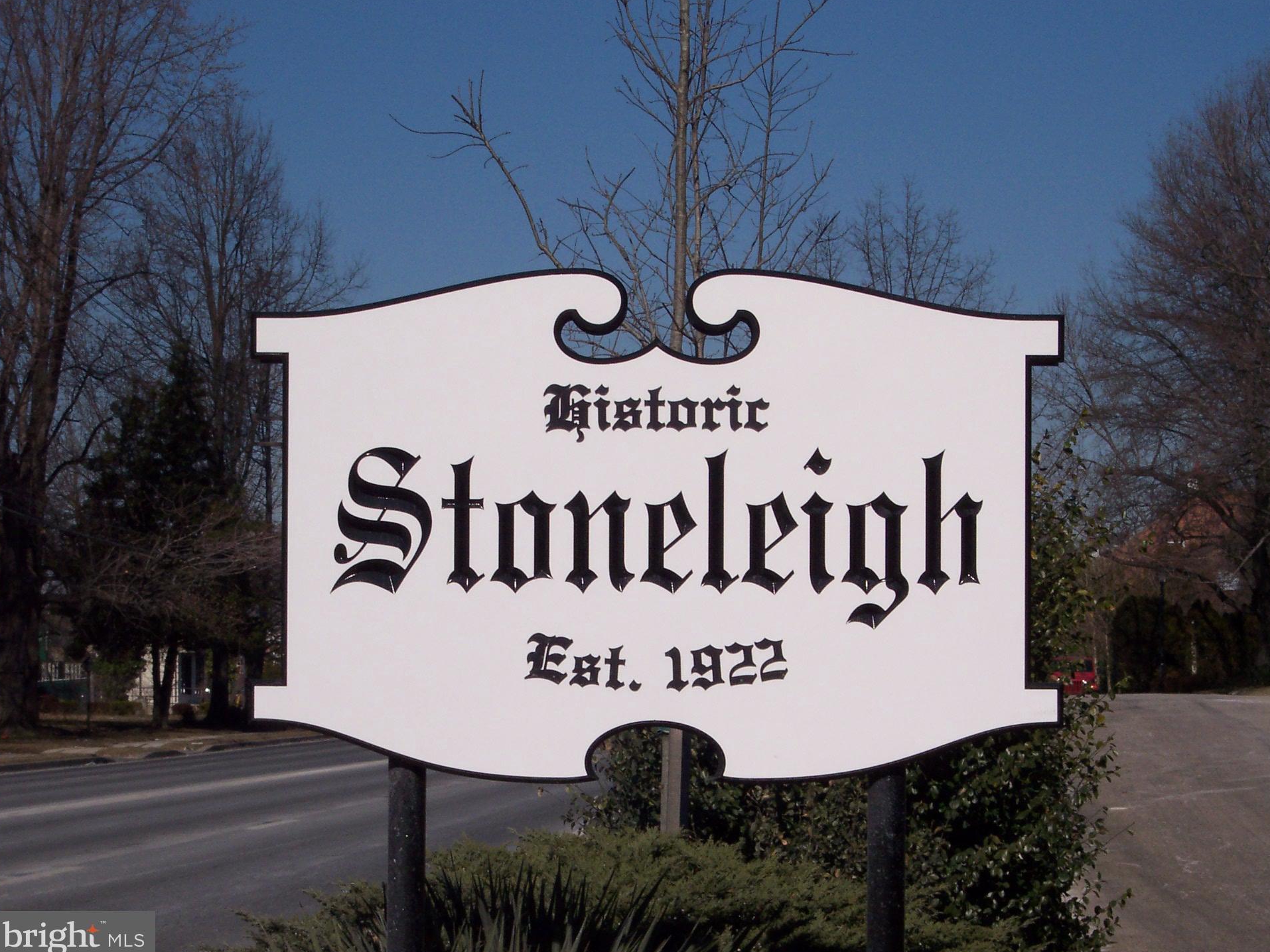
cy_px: 459
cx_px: 665
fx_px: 4440
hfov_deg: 16.3
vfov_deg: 12.2
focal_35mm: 121
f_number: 8
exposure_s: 1/1000
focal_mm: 24
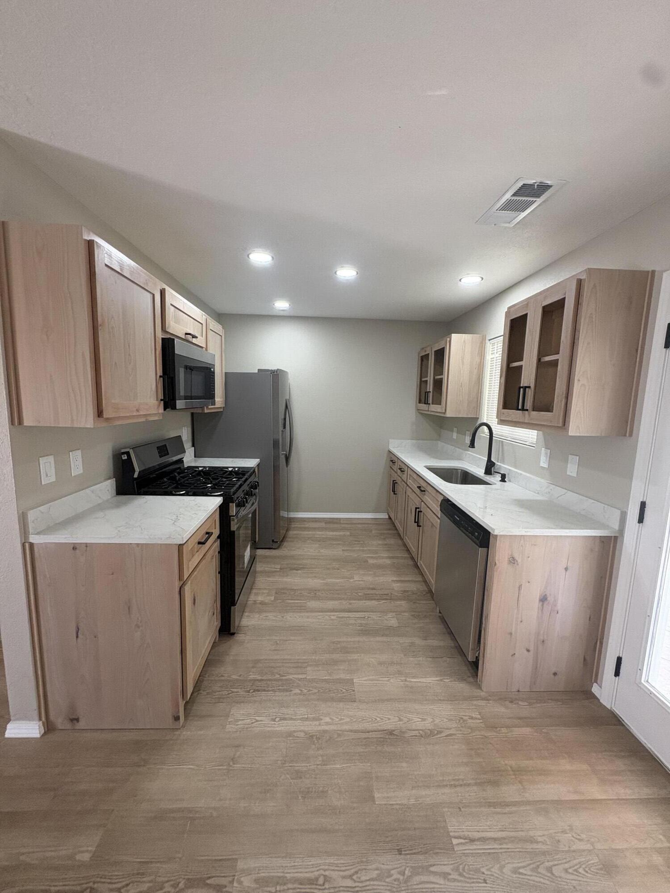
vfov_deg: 102.1
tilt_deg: -7.2
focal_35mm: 14
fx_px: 361
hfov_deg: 85.7
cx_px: 335
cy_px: 446
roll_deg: -1.9
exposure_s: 1/120
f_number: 2.2
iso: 250
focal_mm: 2.22
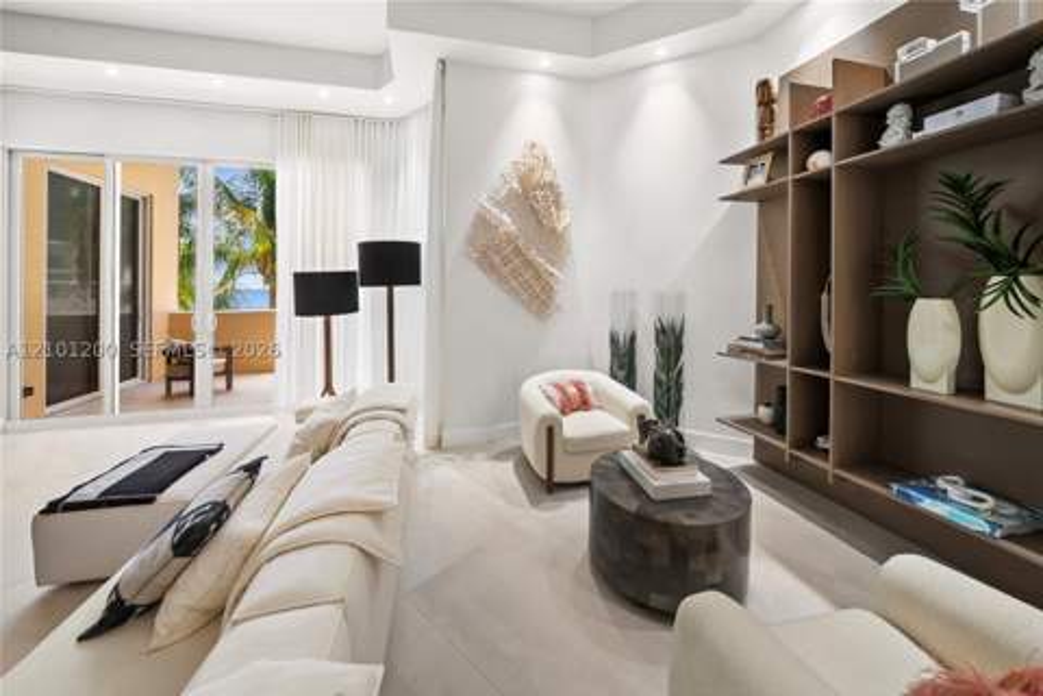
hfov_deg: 112.6
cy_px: 348
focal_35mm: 12
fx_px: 348
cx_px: 522
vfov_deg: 90.0
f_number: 8
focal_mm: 12
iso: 400
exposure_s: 1/4
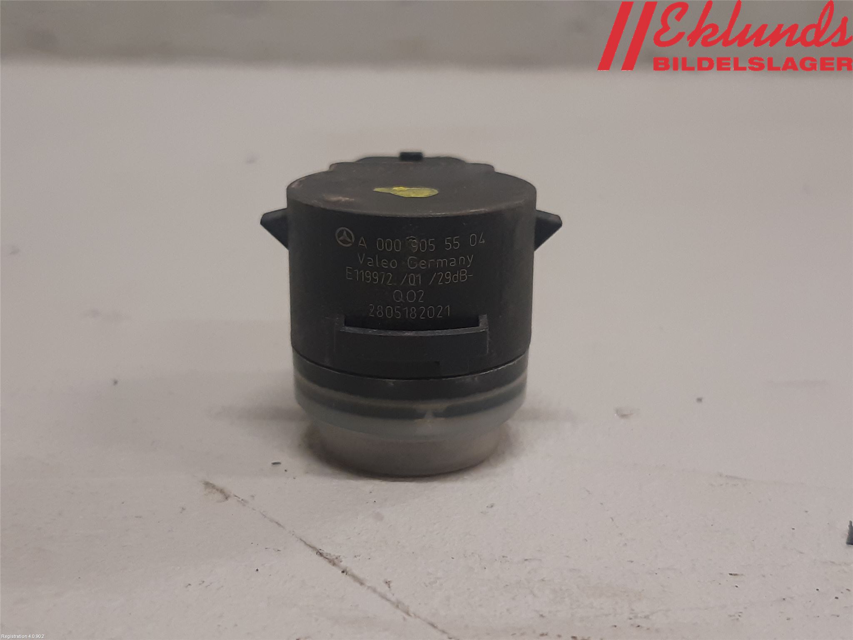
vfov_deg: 53.1
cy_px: 320
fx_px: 641
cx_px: 426
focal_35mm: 26
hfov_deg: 67.3
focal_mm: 3.93
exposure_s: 1/50
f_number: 1.7
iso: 125
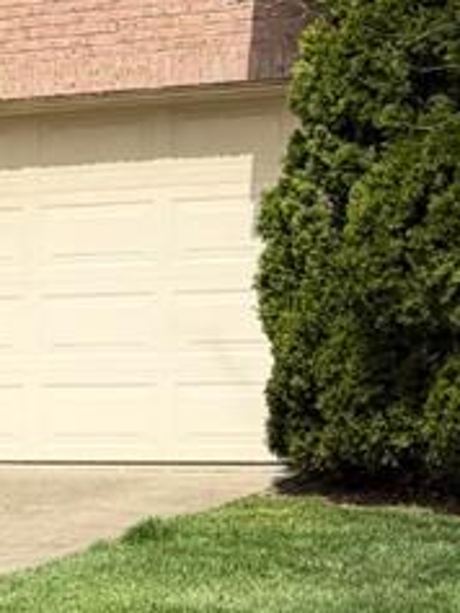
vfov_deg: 13.0
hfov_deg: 9.0
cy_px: 384
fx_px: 2691
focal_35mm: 152
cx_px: -539
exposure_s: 1/3145
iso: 80
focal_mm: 6.76
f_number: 1.78
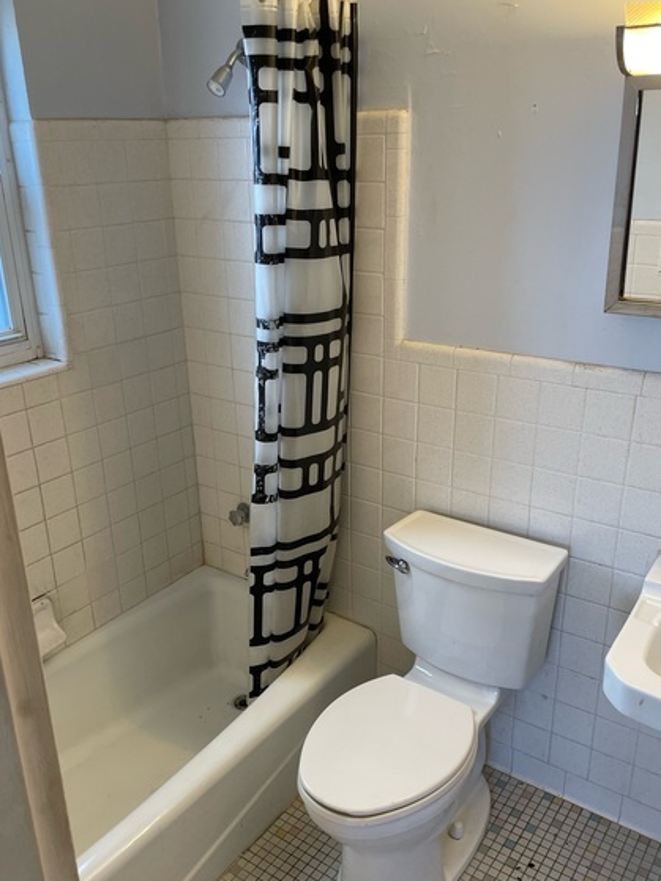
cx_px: 328
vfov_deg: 58.3
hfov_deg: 45.4
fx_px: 790
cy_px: 472
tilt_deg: -20.2
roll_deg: +1.0
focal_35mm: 31
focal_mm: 4.2
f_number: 1.6
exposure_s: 1/60
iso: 80
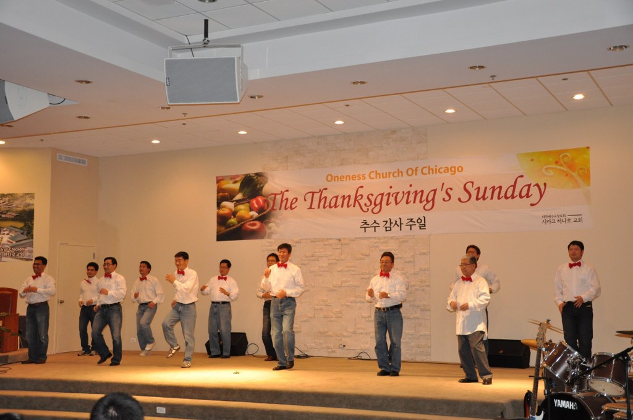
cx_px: 316
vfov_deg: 28.0
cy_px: 210
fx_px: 843
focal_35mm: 48
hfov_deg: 41.2
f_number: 5
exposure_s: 1/60
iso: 1600
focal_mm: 32
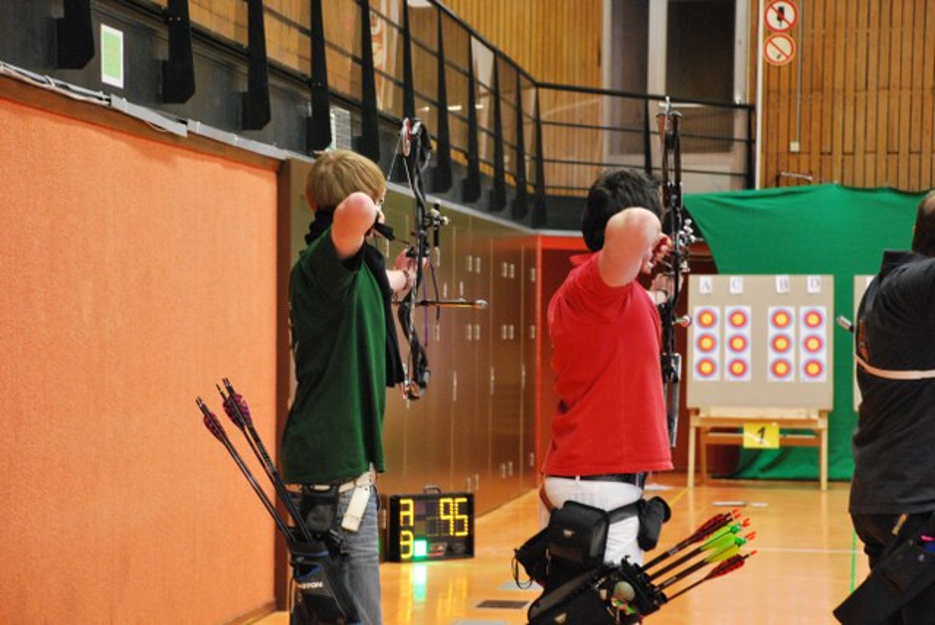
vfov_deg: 12.2
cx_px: 468
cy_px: 312
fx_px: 2924
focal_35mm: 112
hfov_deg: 18.2
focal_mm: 75
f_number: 5.6
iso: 1600
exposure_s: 1/30
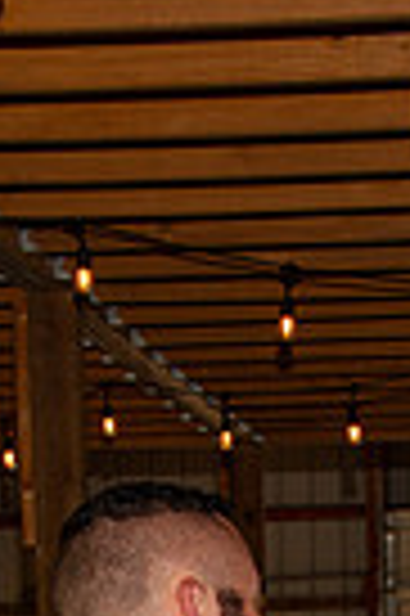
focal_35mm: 158
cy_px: 976
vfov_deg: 12.3
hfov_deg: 8.6
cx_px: 378
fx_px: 2706
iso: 400
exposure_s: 1/125
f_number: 13
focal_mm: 48
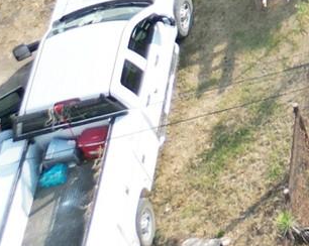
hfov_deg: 9.6
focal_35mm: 157
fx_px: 1434
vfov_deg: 8.2
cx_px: 923
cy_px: -520
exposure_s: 1/1000
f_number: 1.7
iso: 200
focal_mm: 6.72
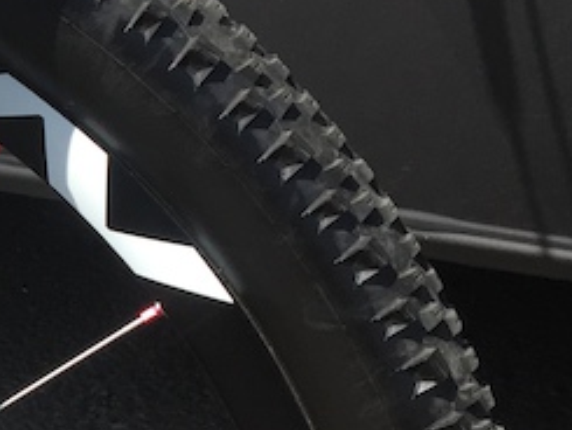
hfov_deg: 14.4
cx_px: -439
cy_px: 638
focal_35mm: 121
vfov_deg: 11.7
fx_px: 2000
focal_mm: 4.15
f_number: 2.2
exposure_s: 1/1041
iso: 32
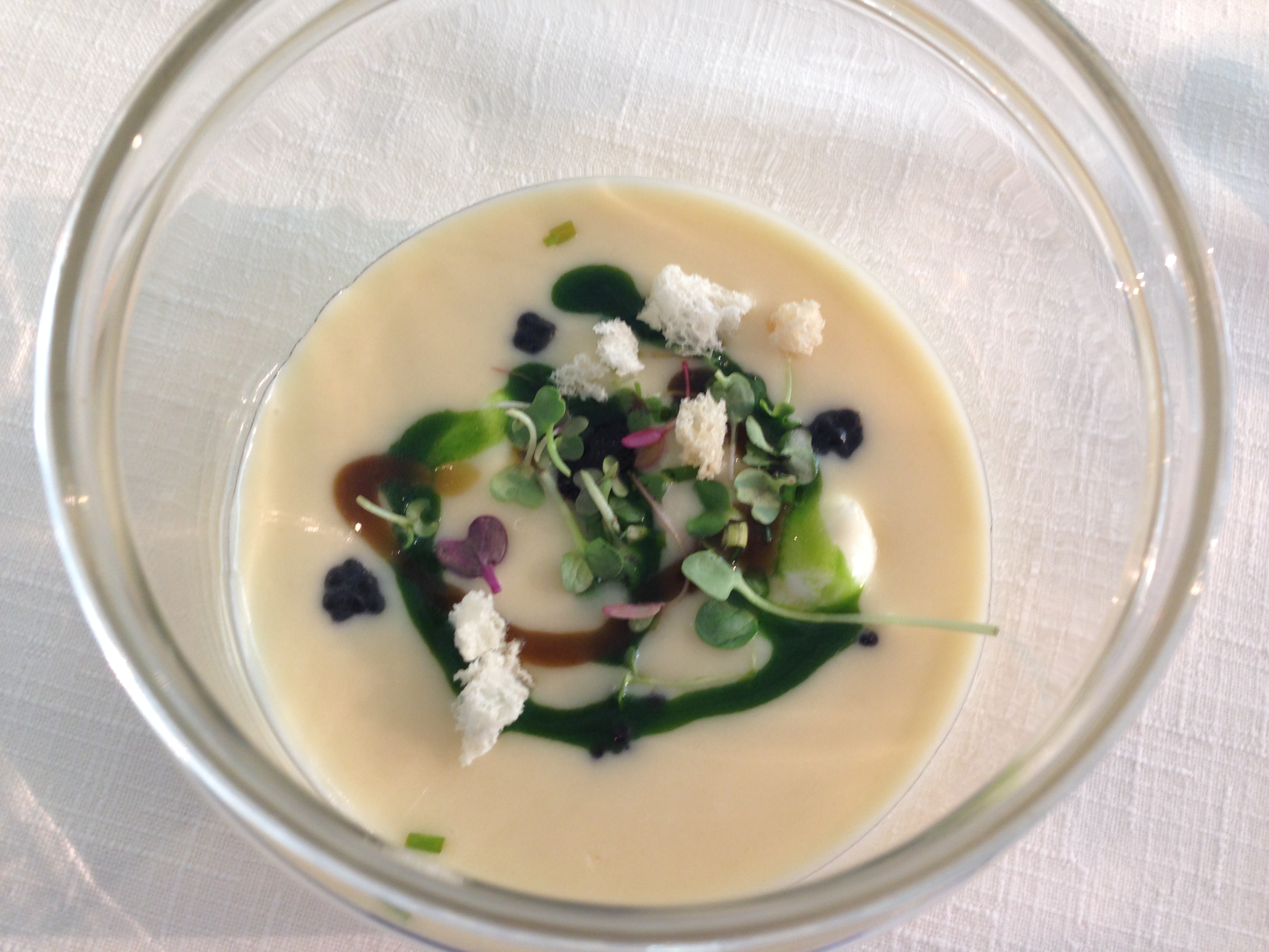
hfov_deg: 55.4
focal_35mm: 33
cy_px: 476
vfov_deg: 42.9
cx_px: 634
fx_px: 1210
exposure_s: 1/20
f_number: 2.4
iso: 64
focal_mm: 4.12
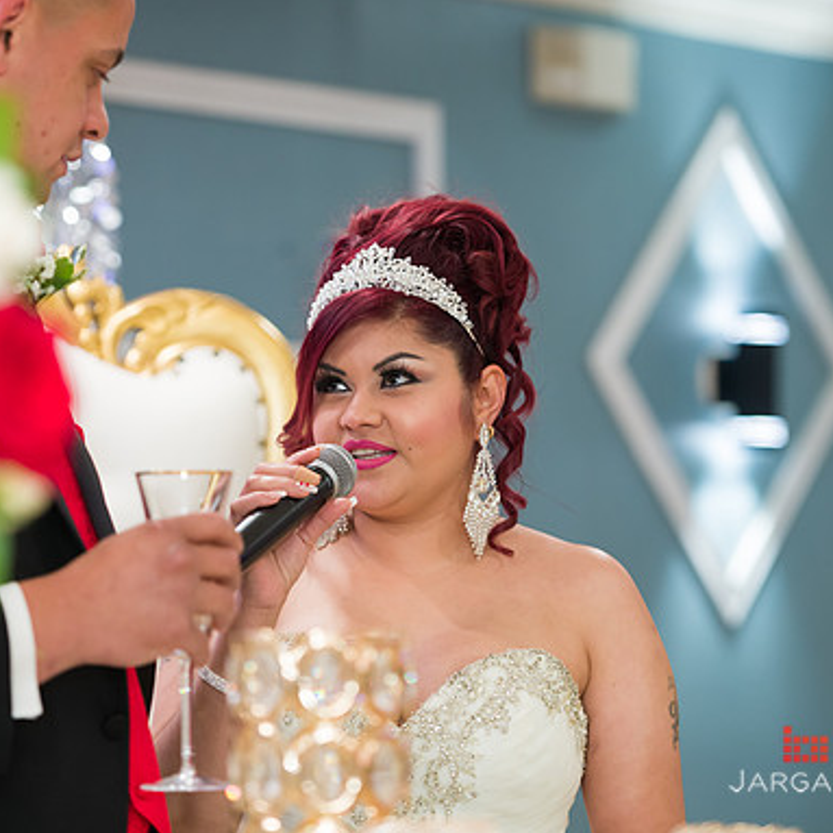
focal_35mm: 171
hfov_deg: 10.2
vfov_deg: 10.2
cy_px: 419
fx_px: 4656
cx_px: 347
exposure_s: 1/125
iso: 800
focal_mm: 125
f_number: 3.2
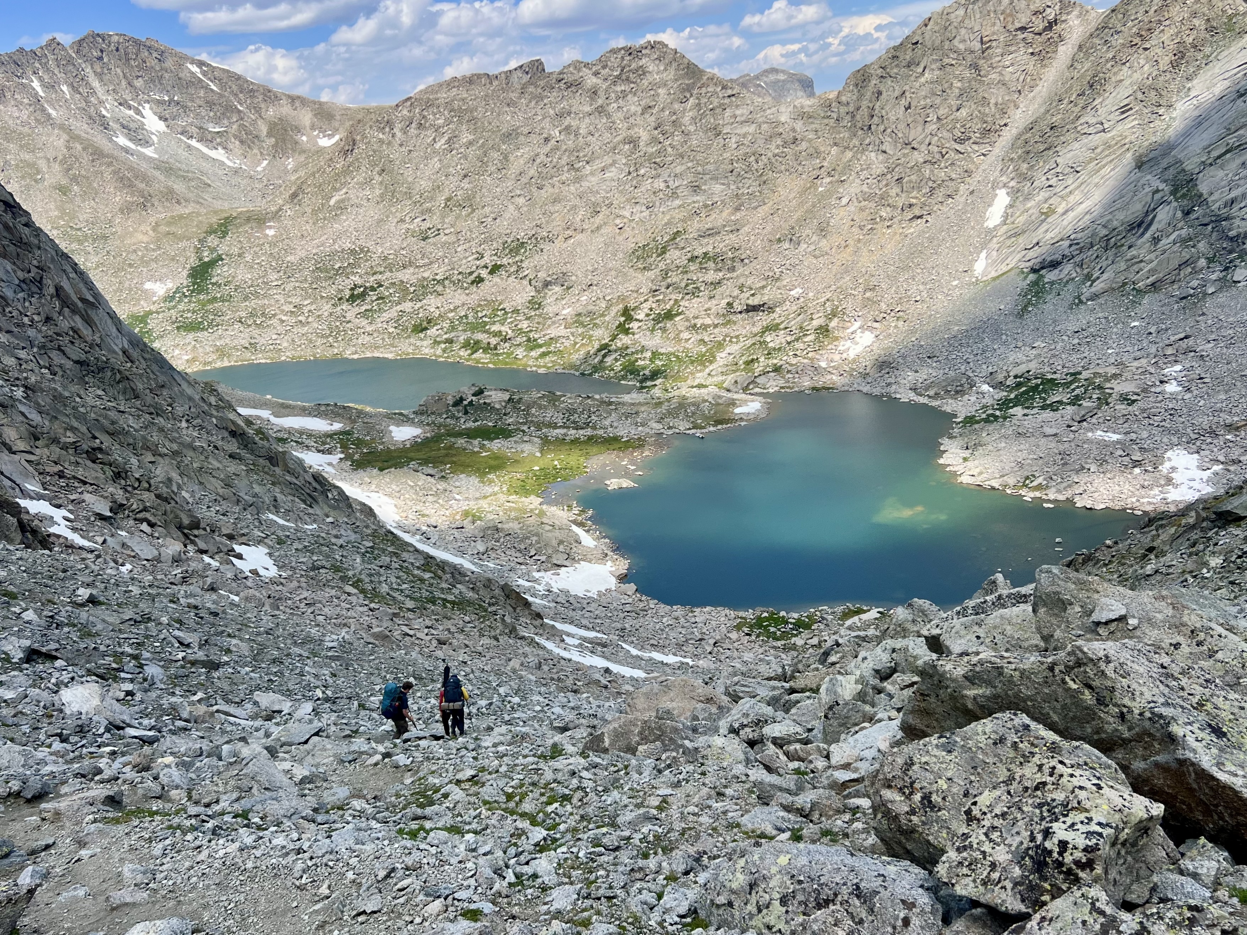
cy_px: 468
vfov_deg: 53.1
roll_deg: +0.8
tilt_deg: -16.2
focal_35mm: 26
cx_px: 624
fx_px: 937
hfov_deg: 67.3
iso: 50
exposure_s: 1/3077
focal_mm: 5.7
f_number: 1.5
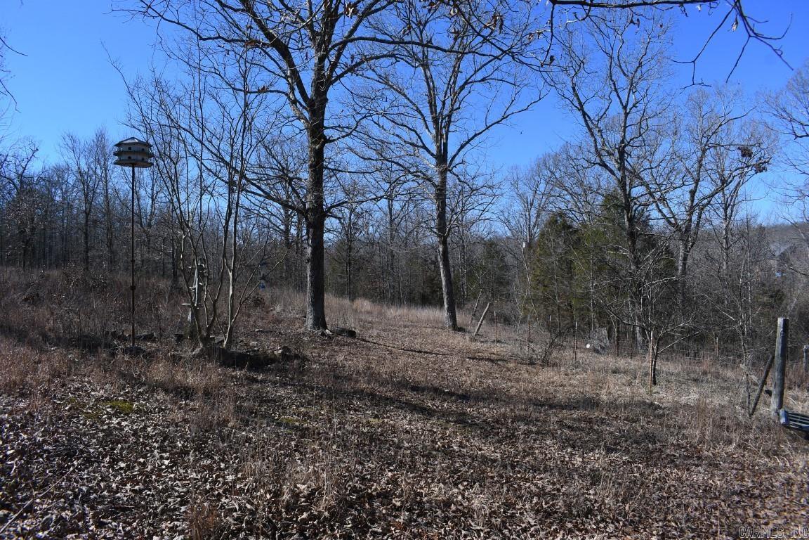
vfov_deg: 47.9
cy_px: 270
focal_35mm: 27
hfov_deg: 67.4
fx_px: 607
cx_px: 404
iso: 320
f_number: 7.1
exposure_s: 1/1000
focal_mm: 18
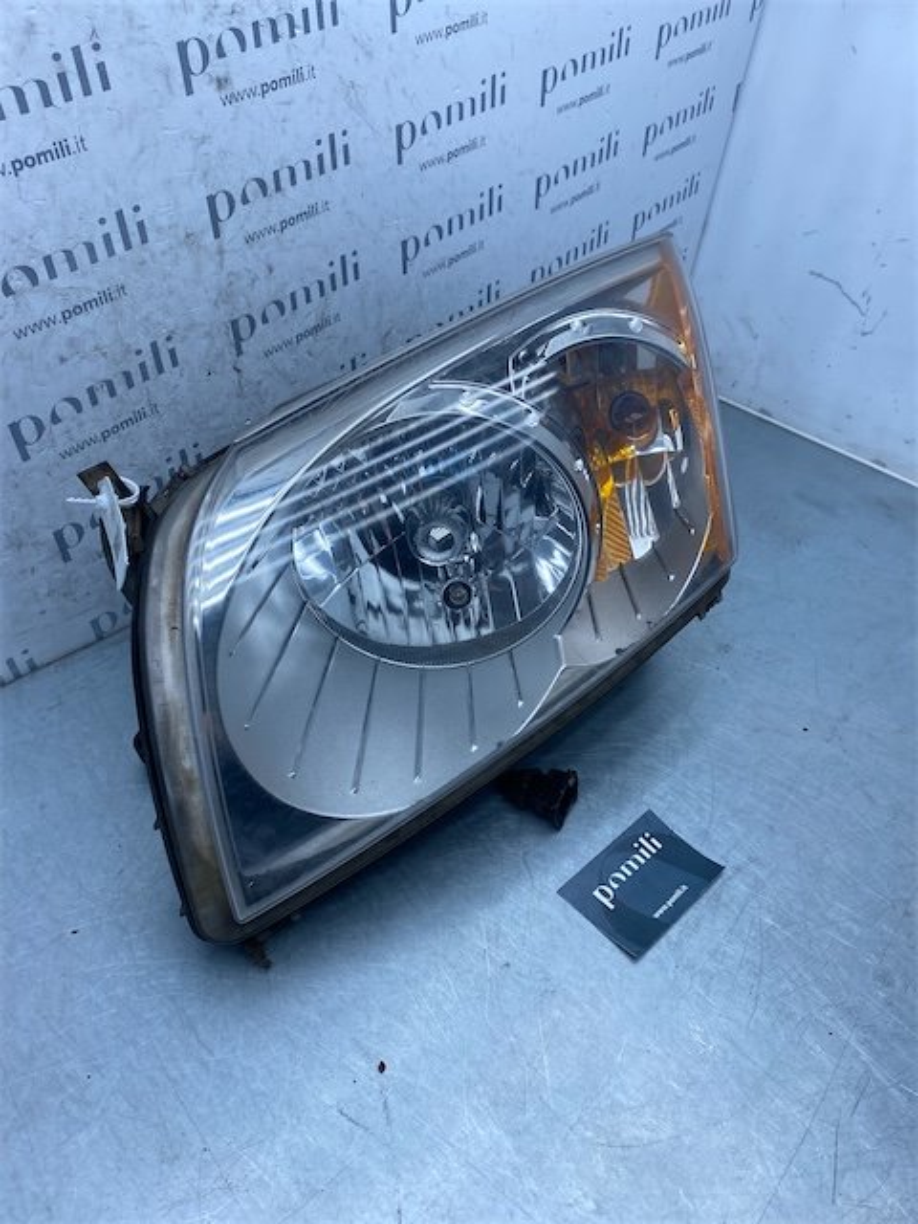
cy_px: 612
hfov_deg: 53.1
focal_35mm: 26
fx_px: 919
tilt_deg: -38.8
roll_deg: -9.9
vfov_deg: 67.3
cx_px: 459
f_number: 1.8
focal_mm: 4.25
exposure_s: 1/990
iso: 32
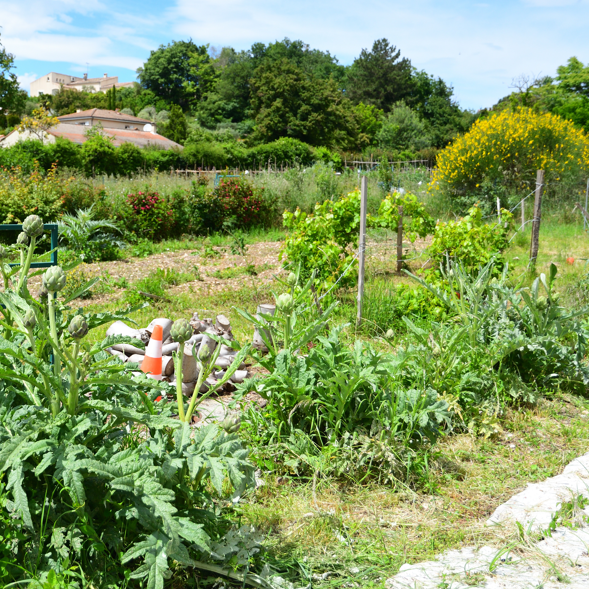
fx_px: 828
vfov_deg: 39.2
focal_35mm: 43
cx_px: 194
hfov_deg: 38.7
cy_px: 296
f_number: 3.8
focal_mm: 22
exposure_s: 1/2500
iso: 400
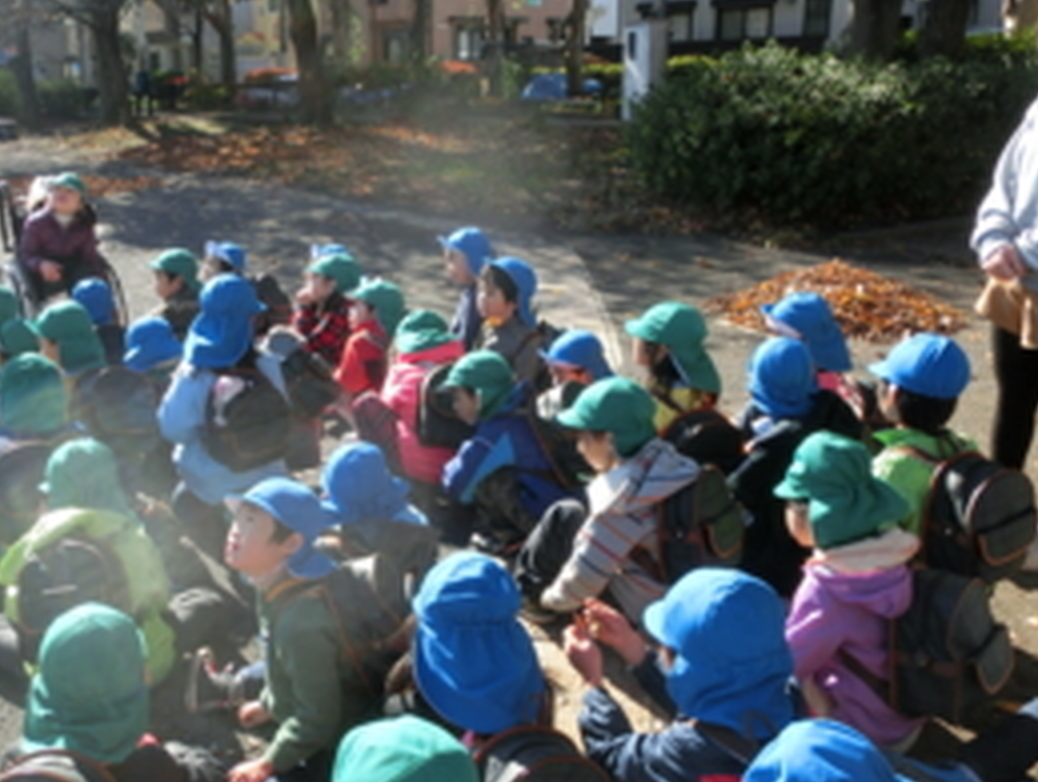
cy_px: 449
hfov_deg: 49.3
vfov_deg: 38.7
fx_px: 1111
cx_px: 353
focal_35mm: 37
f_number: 3
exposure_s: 1/500
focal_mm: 4.24
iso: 80
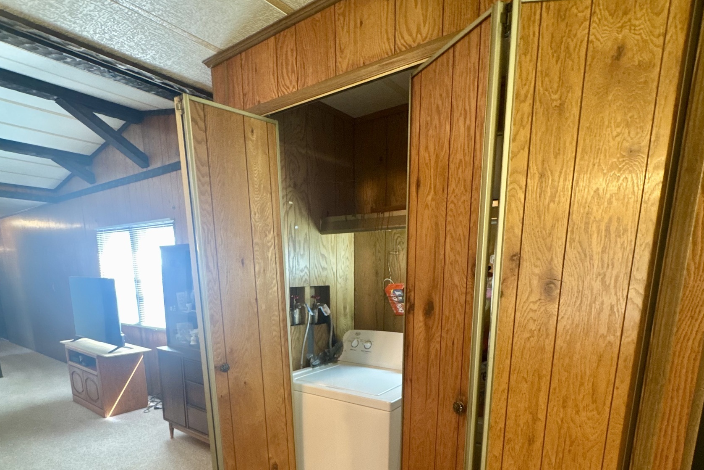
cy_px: 356
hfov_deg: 84.0
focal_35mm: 20
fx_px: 391
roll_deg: -0.5
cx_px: 353
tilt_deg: -13.8
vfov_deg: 58.5
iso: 640
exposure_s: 1/60
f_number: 2.2
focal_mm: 2.22
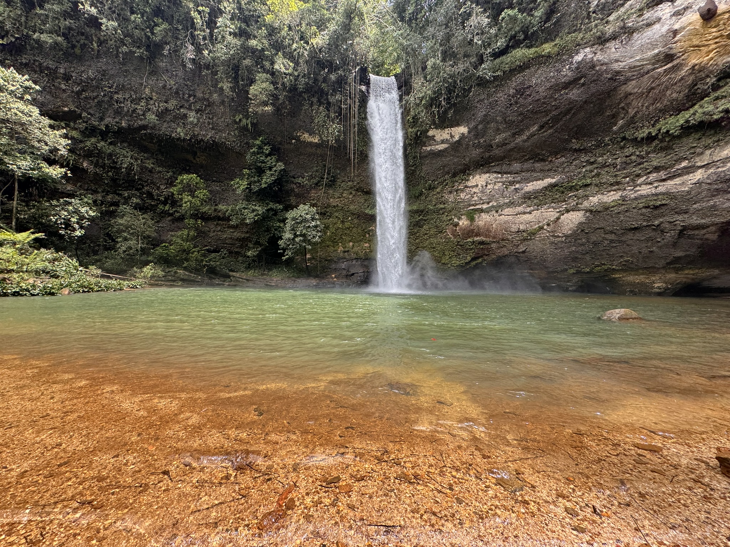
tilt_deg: +0.5
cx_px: 365
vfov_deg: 85.7
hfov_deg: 102.1
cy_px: 274
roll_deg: -0.8
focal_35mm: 14
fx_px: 295
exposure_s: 1/254
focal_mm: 2.22
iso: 40
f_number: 2.2
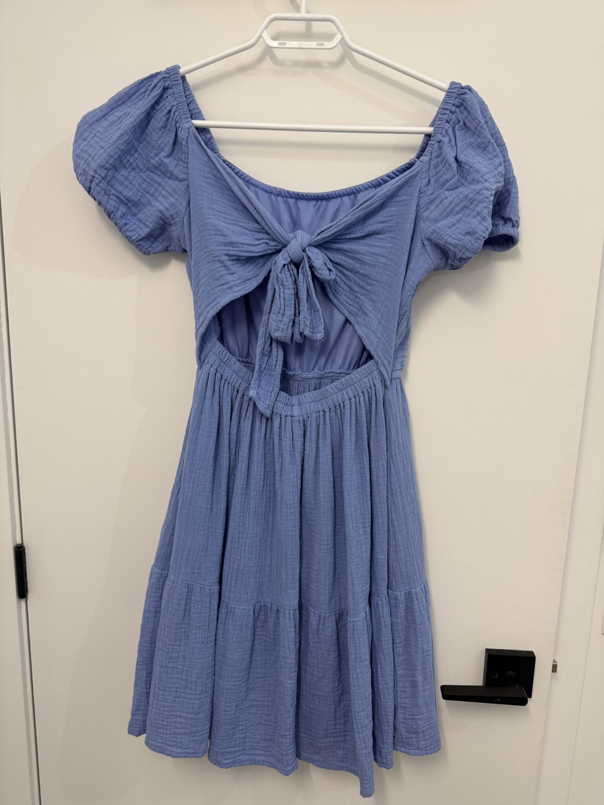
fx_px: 558
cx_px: 302
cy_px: 402
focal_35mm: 24
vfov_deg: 71.6
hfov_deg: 56.8
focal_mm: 6.76
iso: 200
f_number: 1.78
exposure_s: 1/60
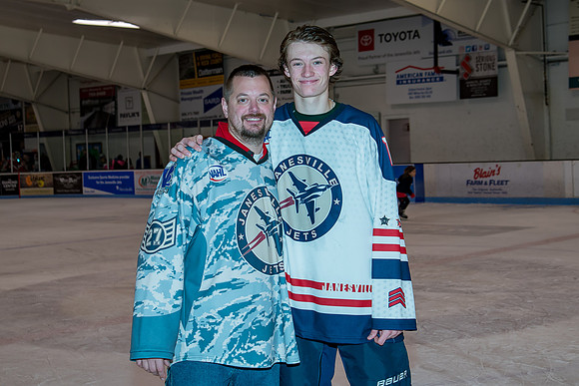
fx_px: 958
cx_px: 288
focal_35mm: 60
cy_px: 173
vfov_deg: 22.8
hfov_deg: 33.6
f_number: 4.5
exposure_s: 1/200
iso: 200
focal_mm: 36
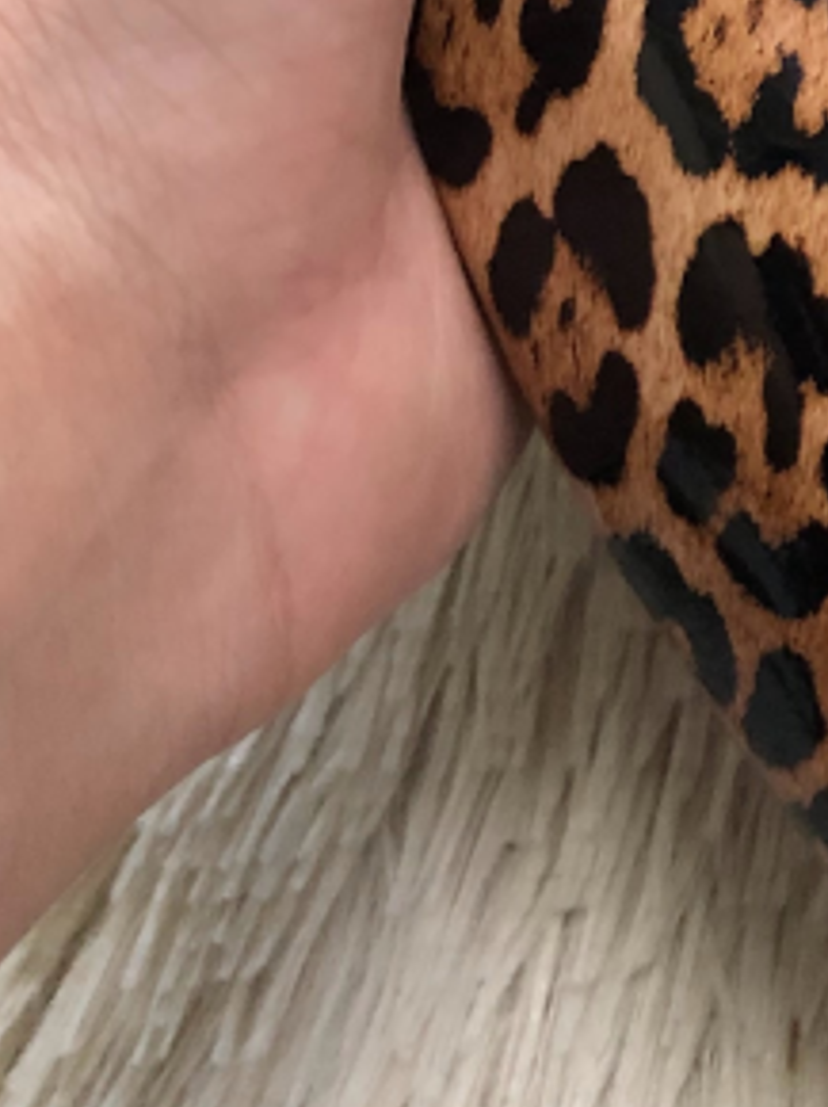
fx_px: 3002
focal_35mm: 94
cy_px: -370
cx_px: 1303
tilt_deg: -69.7
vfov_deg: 19.2
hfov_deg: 14.5
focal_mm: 3.99
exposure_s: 1/9
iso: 100
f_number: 1.8
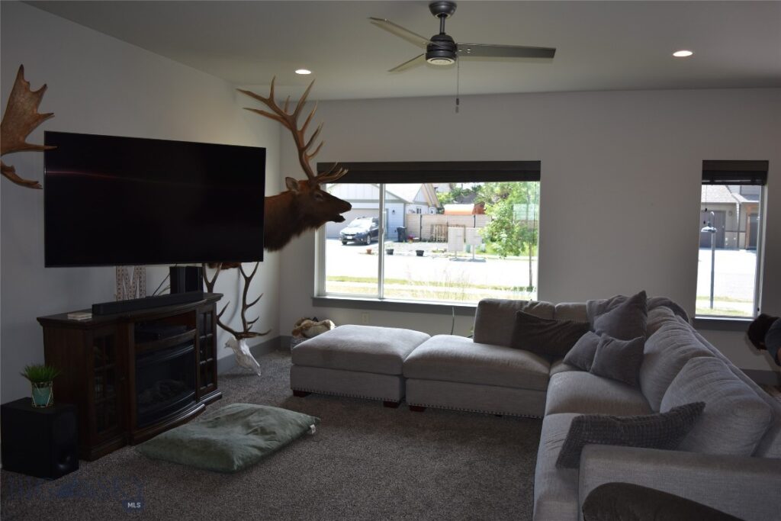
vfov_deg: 47.9
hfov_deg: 67.4
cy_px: 260
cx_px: 390
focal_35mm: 27
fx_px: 586
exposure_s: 1/250
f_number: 3.5
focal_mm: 18
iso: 140
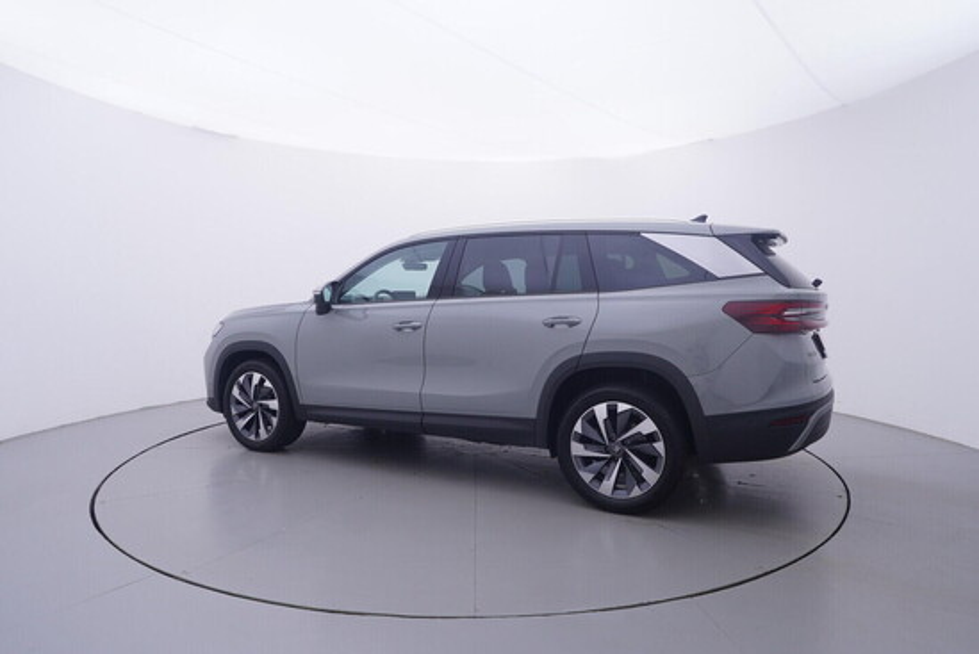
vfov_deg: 56.2
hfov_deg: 77.3
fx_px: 612
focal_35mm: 22
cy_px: 327
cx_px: 490
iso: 200
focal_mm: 15
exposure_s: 1/80
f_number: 5
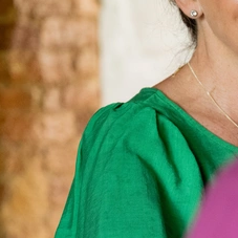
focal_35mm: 262
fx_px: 2038
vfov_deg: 6.7
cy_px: 153
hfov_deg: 6.6
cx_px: 361
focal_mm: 70
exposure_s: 1/160
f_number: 2.8
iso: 1600
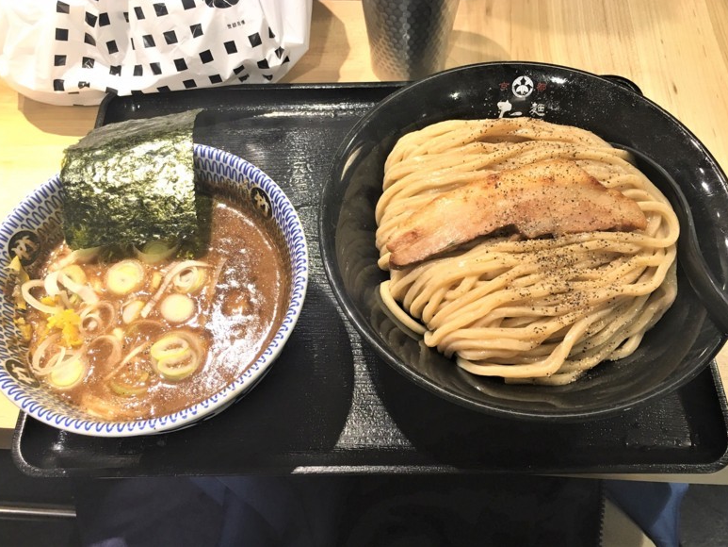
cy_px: 268
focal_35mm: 30
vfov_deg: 46.8
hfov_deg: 60.0
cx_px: 364
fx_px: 631
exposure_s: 1/15
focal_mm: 4.15
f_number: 2.2
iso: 40
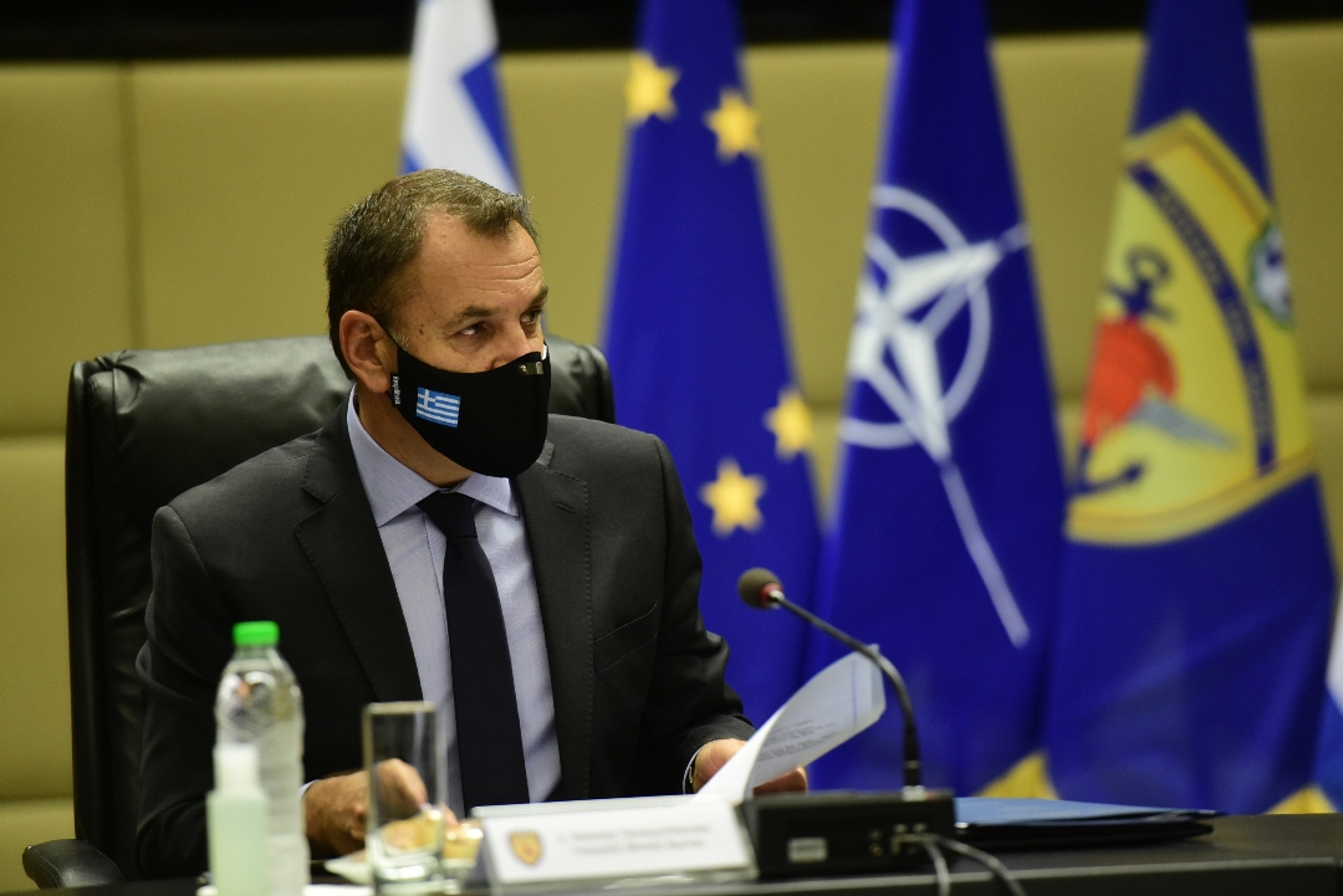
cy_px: 448
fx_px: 7464
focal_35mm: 200
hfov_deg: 10.3
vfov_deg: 6.9
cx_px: 672
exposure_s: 1/250
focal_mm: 200
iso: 3200
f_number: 3.2
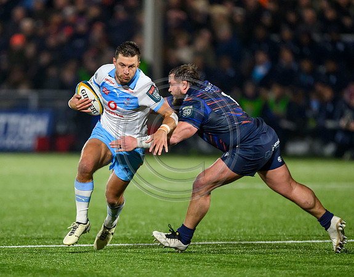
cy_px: 164
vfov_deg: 2.6
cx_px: 85
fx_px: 6140
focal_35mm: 591
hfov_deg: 3.3
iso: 5000
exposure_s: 1/1250
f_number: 2.8
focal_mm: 400
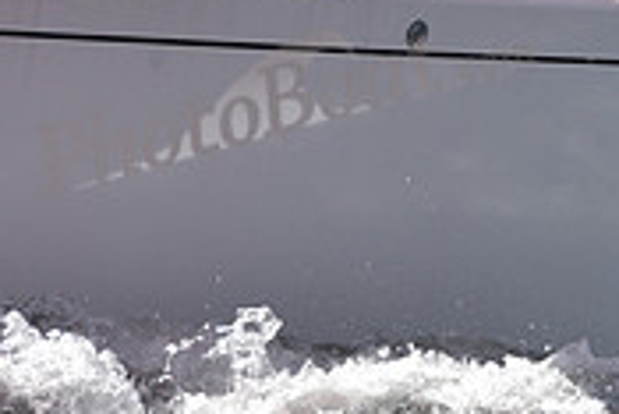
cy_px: -129
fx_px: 11392
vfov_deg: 2.1
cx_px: 722
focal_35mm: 662
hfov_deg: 3.1
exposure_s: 1/1250
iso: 320
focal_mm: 200
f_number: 9
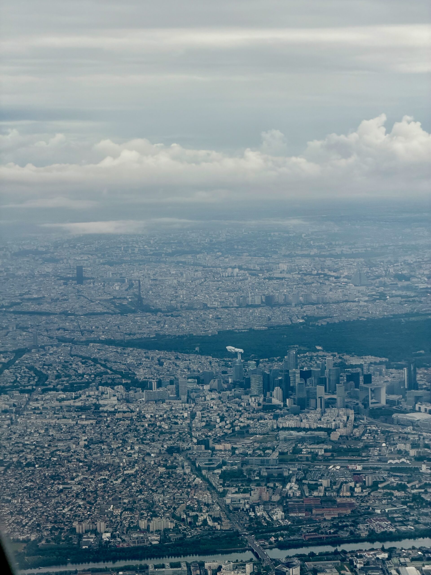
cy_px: 288
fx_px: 1660
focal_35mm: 100
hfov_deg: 14.8
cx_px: 216
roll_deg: +1.3
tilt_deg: -5.1
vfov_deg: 19.6
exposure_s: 1/121
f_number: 2.8
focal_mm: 16.89
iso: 100
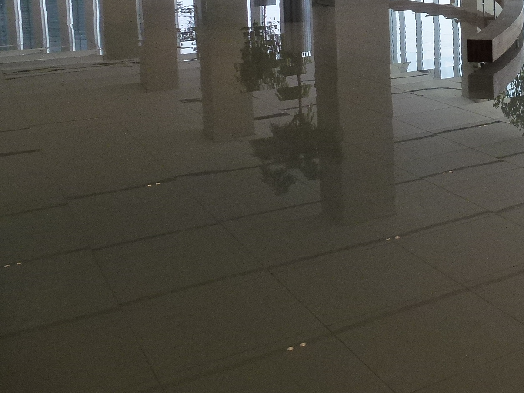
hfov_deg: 33.5
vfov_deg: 27.4
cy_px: 28
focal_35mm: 51
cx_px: 553
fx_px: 772
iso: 160
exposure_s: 1/250
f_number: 4
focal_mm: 4.3
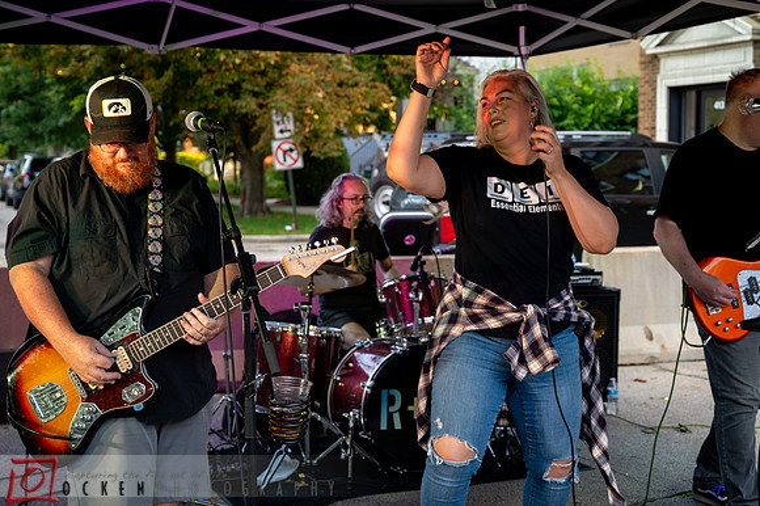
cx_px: 380
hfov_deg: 39.6
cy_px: 253
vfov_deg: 27.0
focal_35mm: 50
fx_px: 1055
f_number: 4.5
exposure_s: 1/200
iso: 800
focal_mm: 50
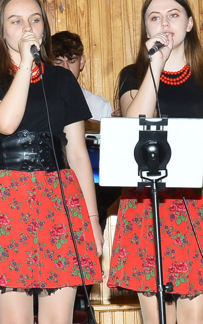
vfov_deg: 11.3
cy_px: 210
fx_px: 1646
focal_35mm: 186
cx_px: 57
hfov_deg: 7.1
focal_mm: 48
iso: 800
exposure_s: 1/50
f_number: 11
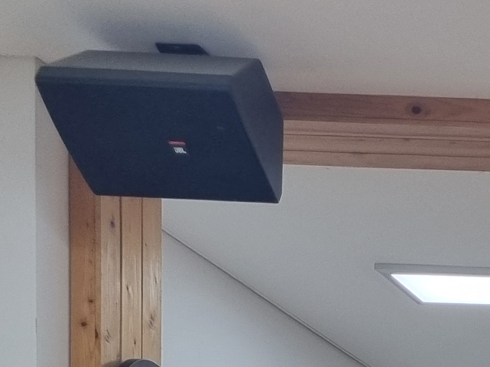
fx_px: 1685
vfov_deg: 10.9
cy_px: 828
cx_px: 1091
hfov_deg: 13.3
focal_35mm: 119
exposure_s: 1/120
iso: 100
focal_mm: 5.4
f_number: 1.8
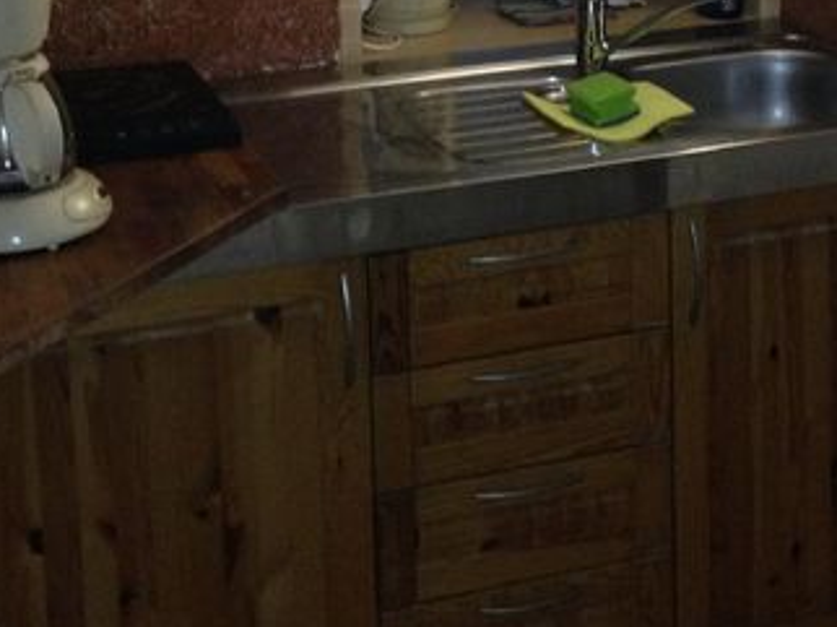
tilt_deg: -12.7
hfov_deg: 23.8
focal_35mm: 82
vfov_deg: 17.5
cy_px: -23
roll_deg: +2.5
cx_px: 483
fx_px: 1981
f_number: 2.4
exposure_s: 1/17
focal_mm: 4.12
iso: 320
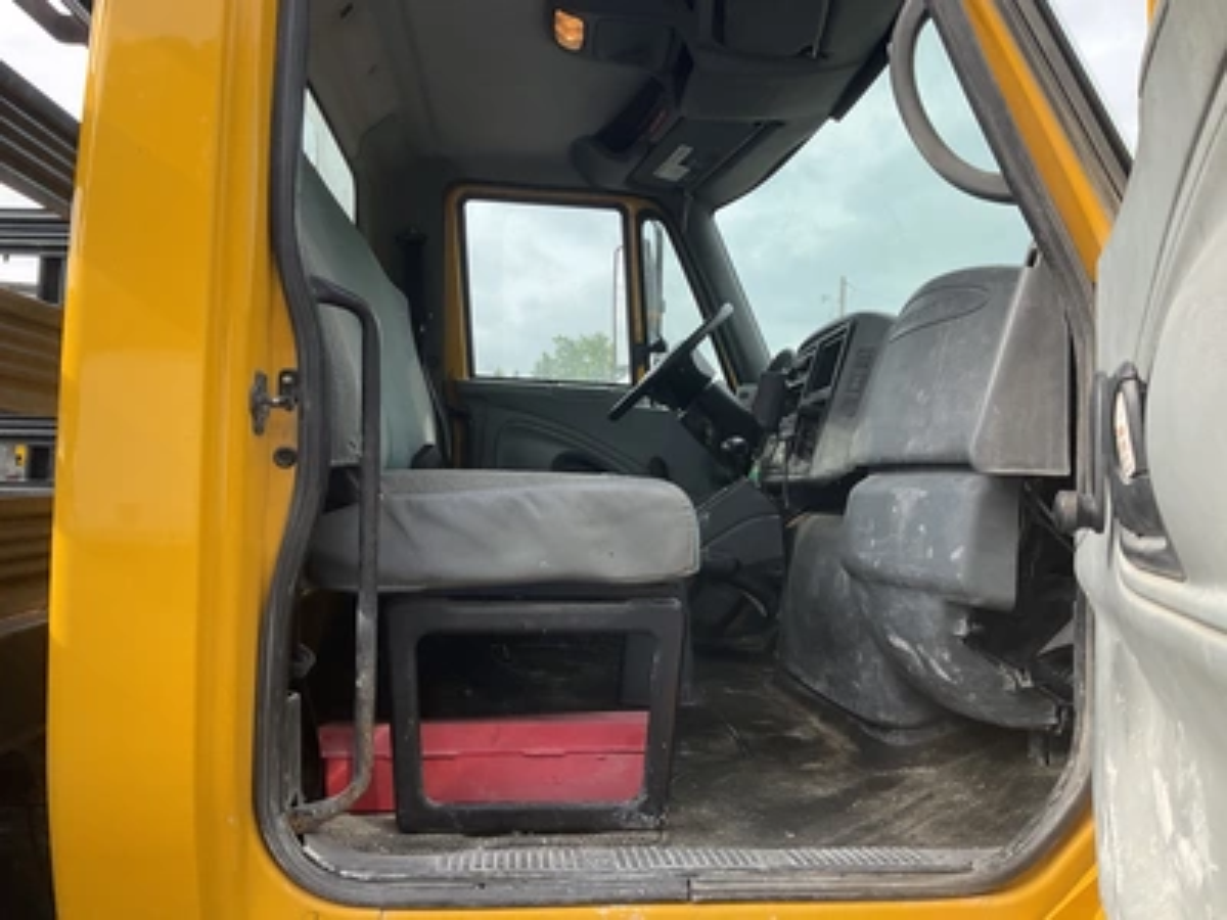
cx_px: 614
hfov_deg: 61.7
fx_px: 1028
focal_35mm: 29
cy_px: 460
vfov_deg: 48.2
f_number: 1.8
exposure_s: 1/568
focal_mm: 3
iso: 25
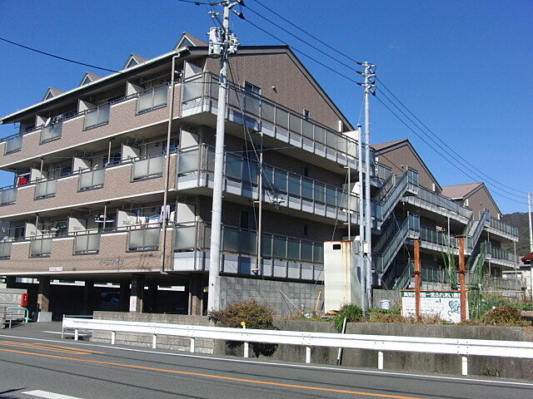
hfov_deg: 50.1
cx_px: 266
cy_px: 200
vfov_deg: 38.7
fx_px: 570
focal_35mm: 37
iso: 100
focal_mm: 6.42
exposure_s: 1/320
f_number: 8.5
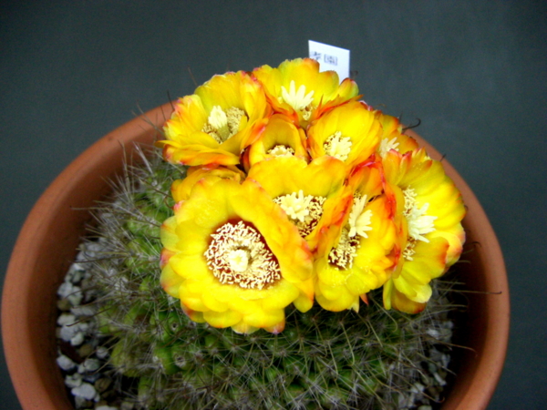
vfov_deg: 22.3
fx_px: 1043
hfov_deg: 29.4
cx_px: 274
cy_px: 205
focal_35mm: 66
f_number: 3.9
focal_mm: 11
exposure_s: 1/100
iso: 200
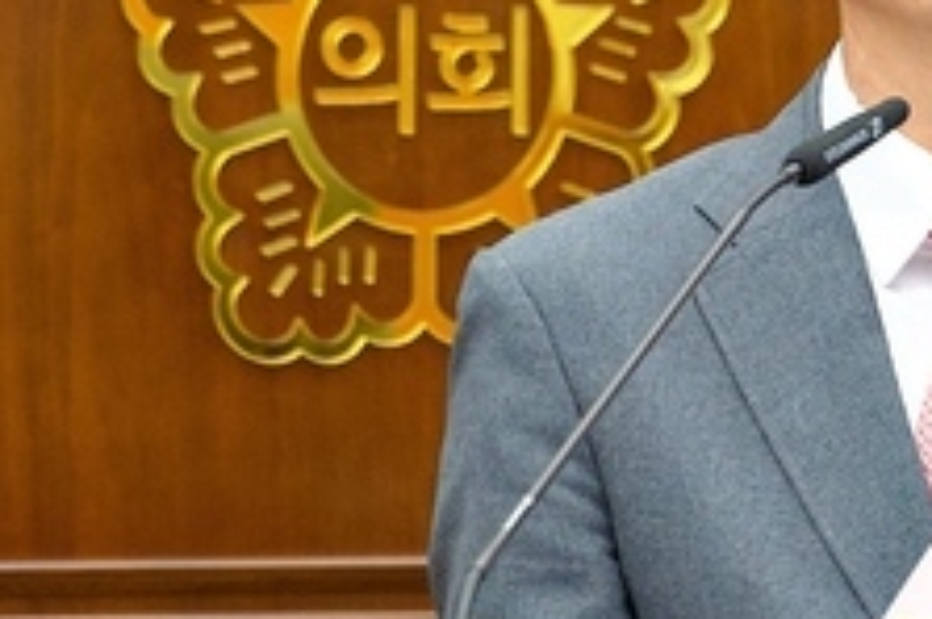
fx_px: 14580
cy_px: 121
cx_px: 928
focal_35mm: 564
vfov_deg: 2.4
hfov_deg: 3.7
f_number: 4
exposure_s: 1/125
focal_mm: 200
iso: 1800
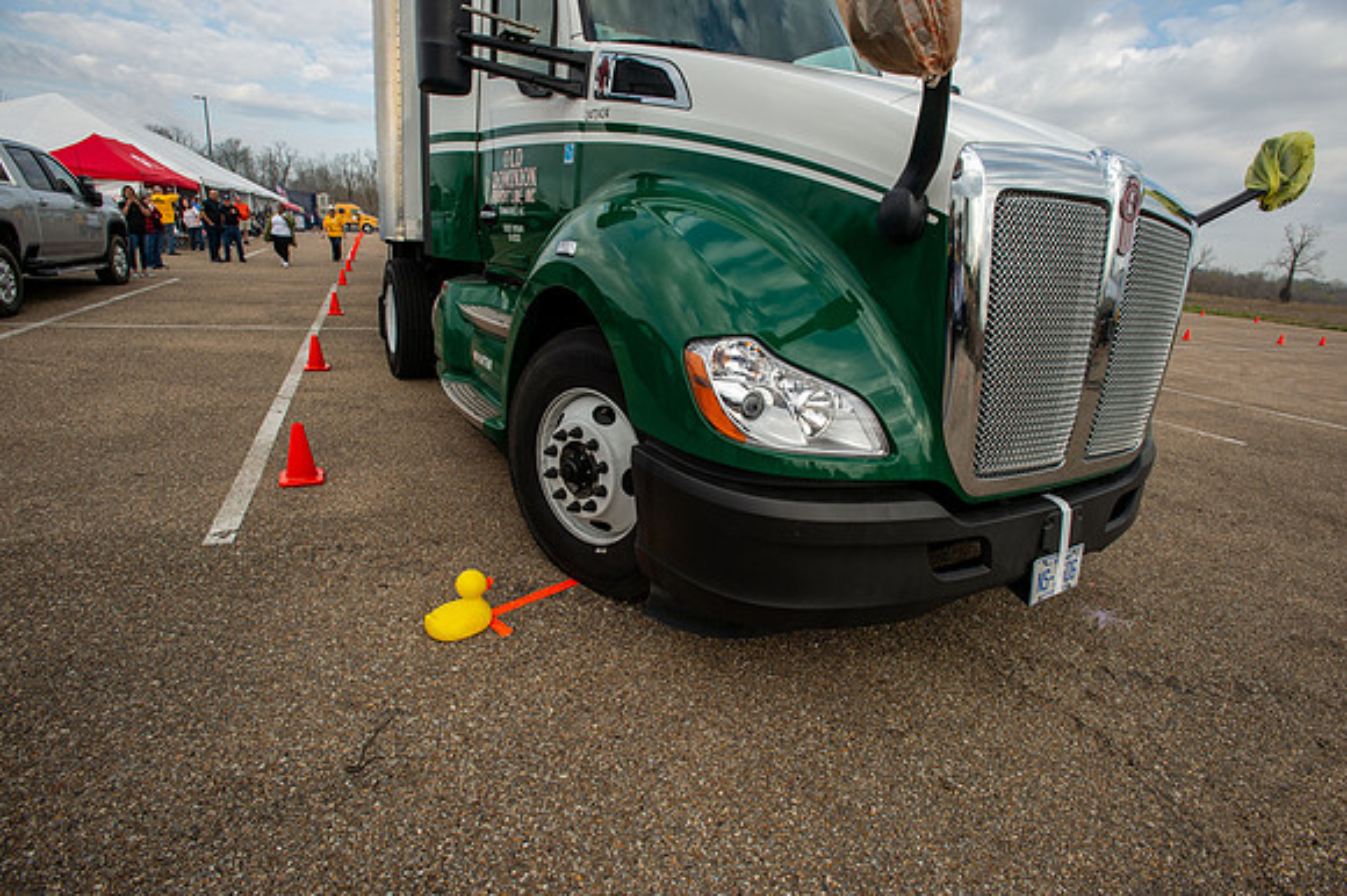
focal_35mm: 17
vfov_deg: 70.4
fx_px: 636
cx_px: 674
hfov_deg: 93.3
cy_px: 448
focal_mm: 17
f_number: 8
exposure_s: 1/250
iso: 100
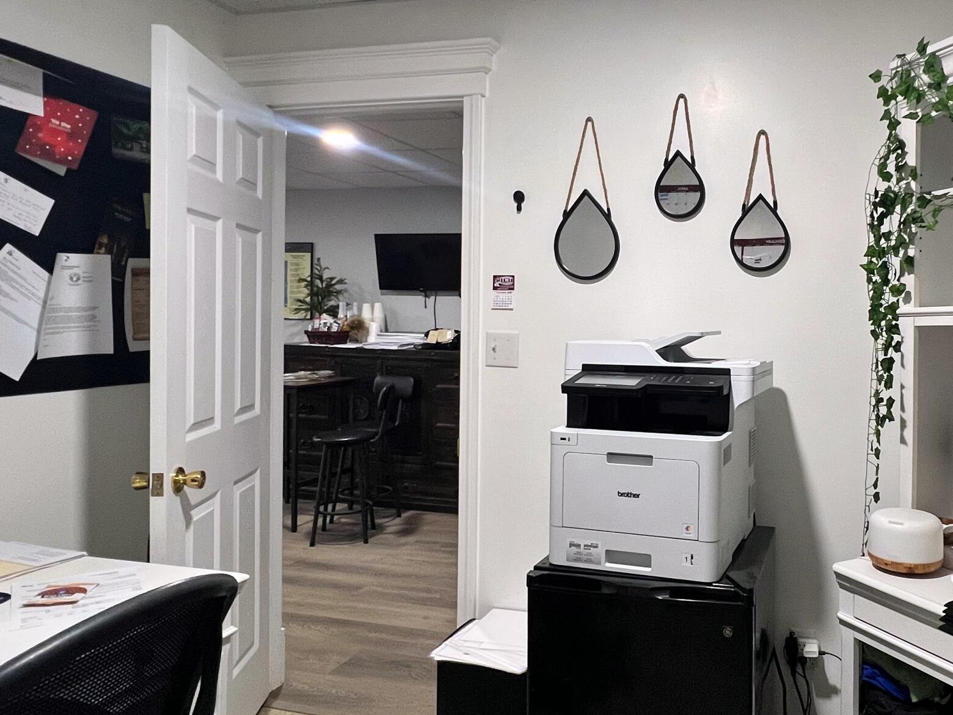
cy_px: 344
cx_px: 667
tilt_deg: -2.3
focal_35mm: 25
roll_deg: -1.3
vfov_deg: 54.9
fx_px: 688
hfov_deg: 66.7
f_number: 1.8
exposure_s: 1/60
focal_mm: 1.57
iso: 250
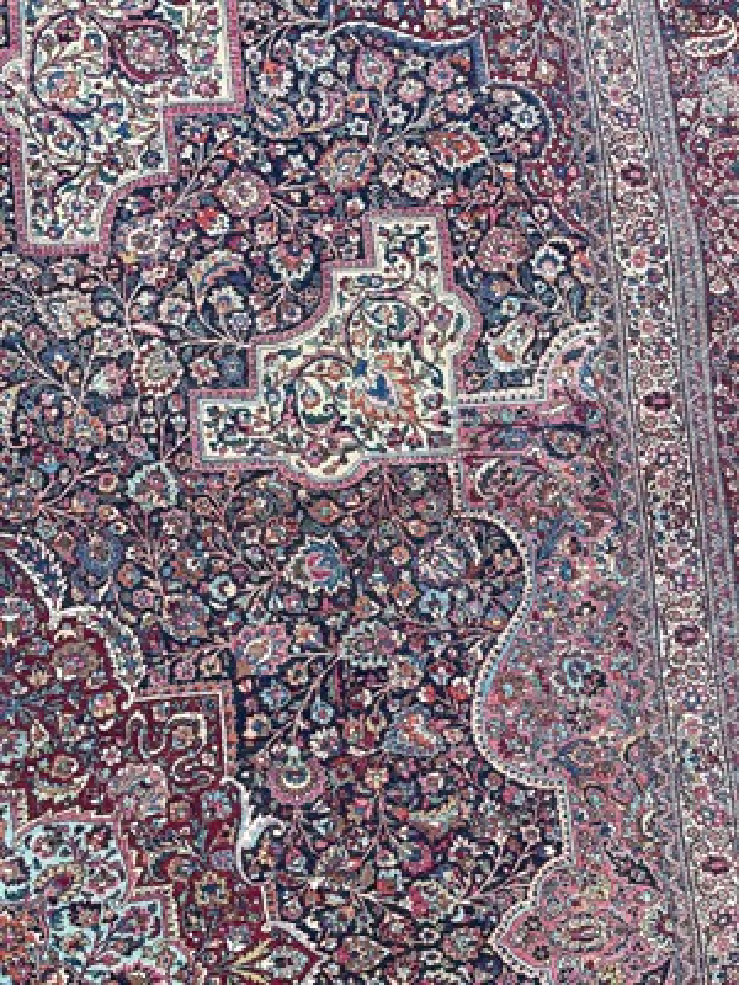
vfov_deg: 69.4
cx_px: 370
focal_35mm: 25
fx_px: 712
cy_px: 492
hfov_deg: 54.9
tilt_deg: -83.6
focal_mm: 5.1
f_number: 1.6
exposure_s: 1/121
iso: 50
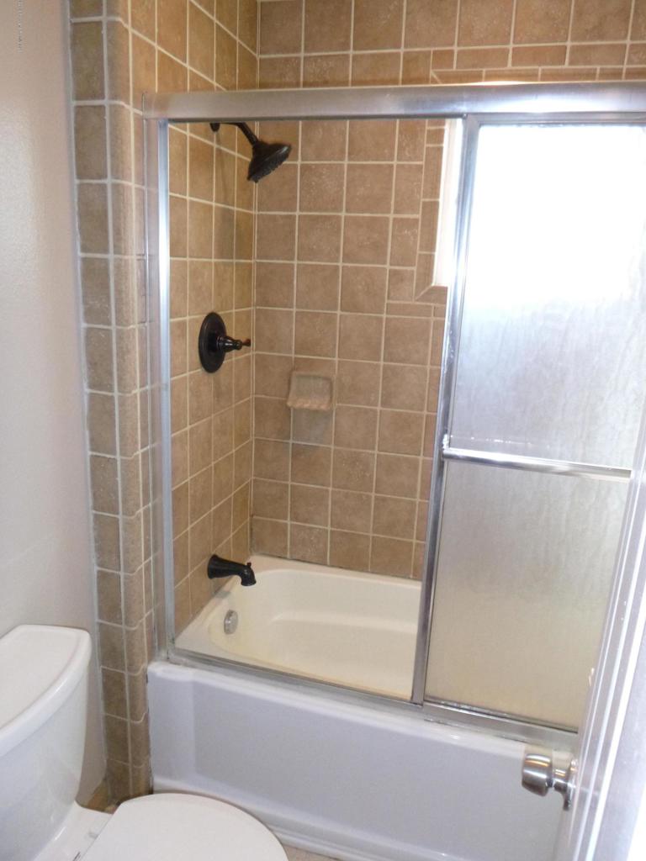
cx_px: 323
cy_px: 430
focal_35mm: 25
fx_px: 622
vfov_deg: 69.4
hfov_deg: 54.9
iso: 400
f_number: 3.9
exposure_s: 1/60
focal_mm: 4.5
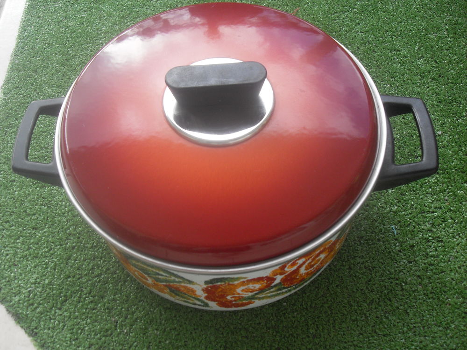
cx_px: 234
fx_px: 499
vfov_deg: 38.7
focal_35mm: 37
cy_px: 175
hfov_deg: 50.1
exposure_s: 1/180
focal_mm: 6.3
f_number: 2.8
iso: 80
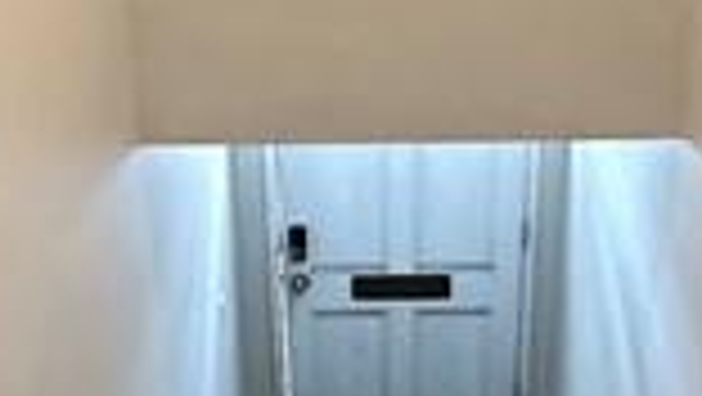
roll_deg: +0.7
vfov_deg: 12.1
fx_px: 1863
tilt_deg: -34.5
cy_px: 346
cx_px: 369
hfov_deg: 21.3
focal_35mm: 100
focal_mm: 2.22
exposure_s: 1/60
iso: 800
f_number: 2.2
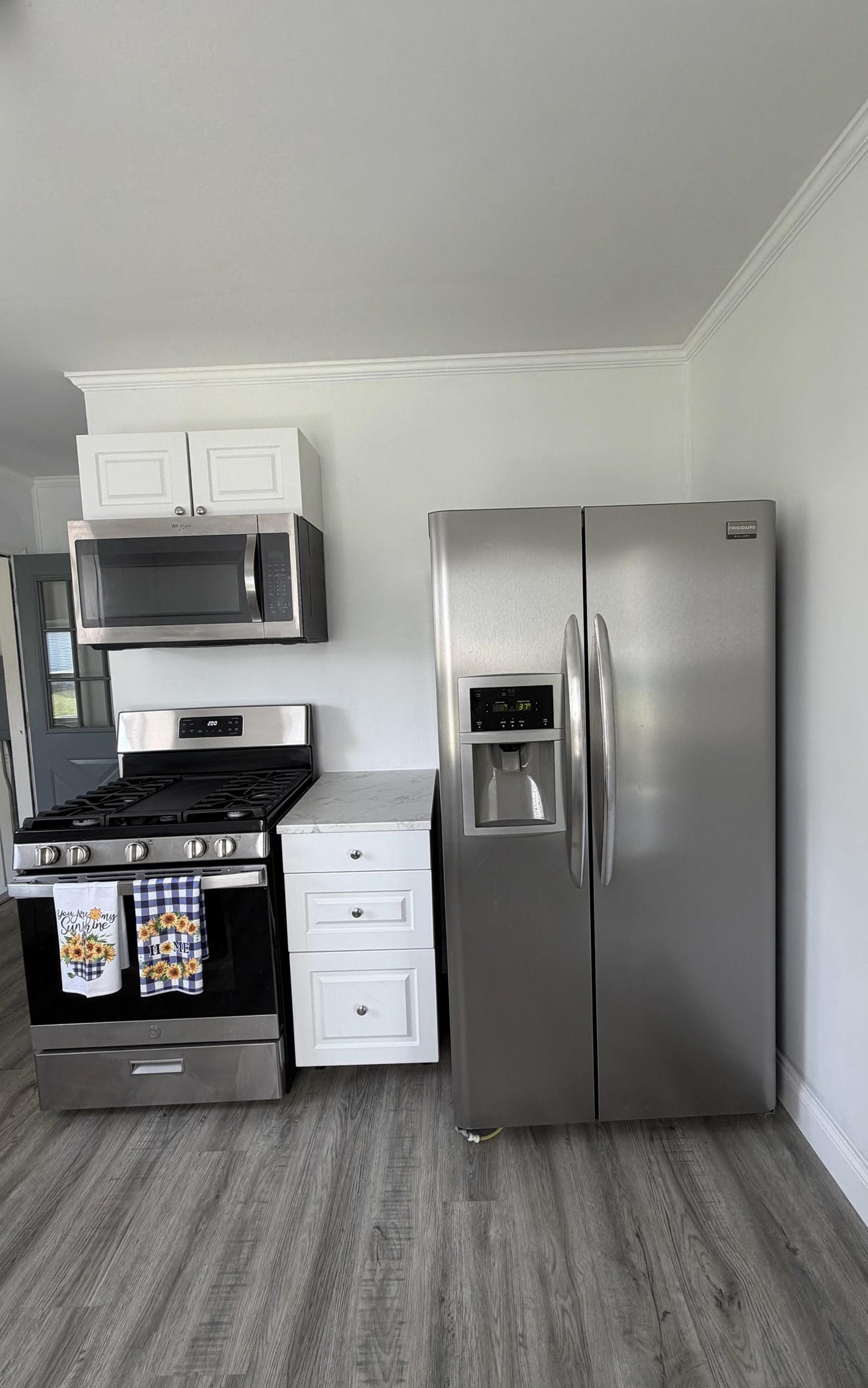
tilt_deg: -4.6
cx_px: 453
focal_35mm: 15
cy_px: 687
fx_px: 568
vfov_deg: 101.5
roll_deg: +1.8
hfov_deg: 74.8
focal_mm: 2.22
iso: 100
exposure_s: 1/121
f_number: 2.2
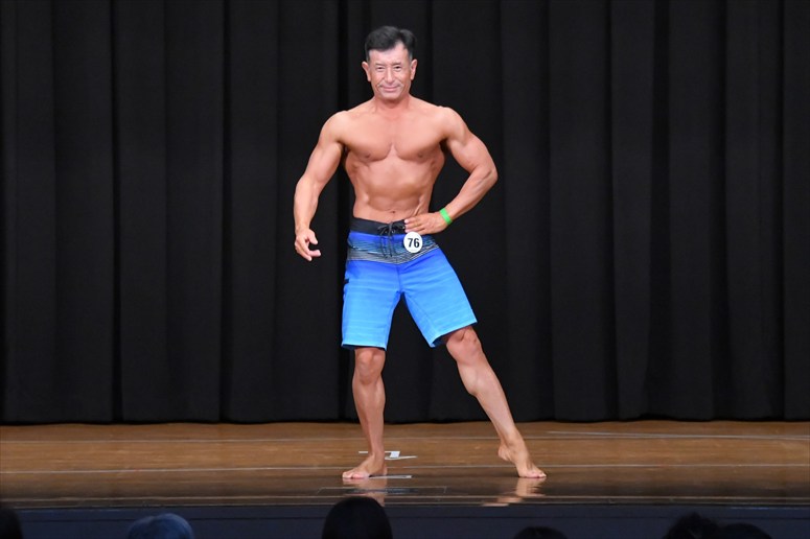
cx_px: 405
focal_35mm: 225
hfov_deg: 9.2
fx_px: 5060
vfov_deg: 6.1
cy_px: 270
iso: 8000
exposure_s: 1/400
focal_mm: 150
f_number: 5.6
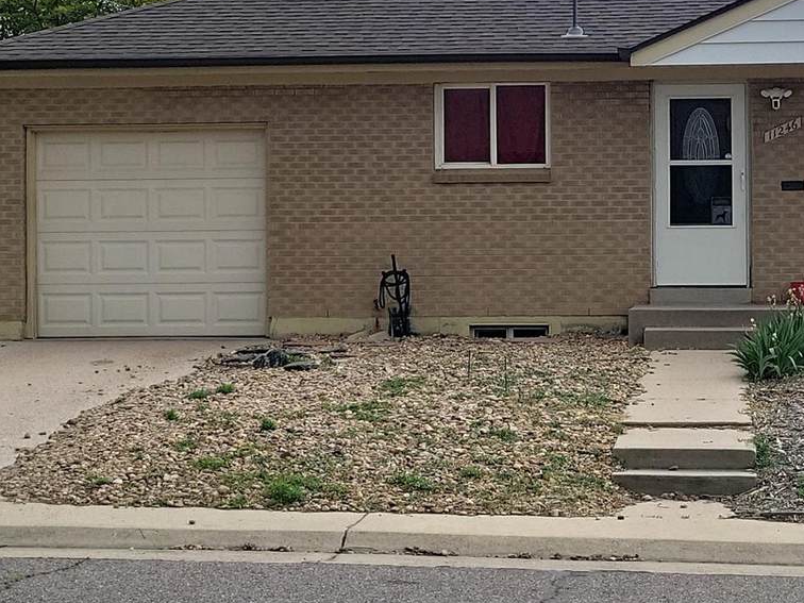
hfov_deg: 41.6
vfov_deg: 32.7
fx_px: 1022
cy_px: 222
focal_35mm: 44
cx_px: 612
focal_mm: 5.4
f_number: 1.8
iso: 50
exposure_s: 1/1402
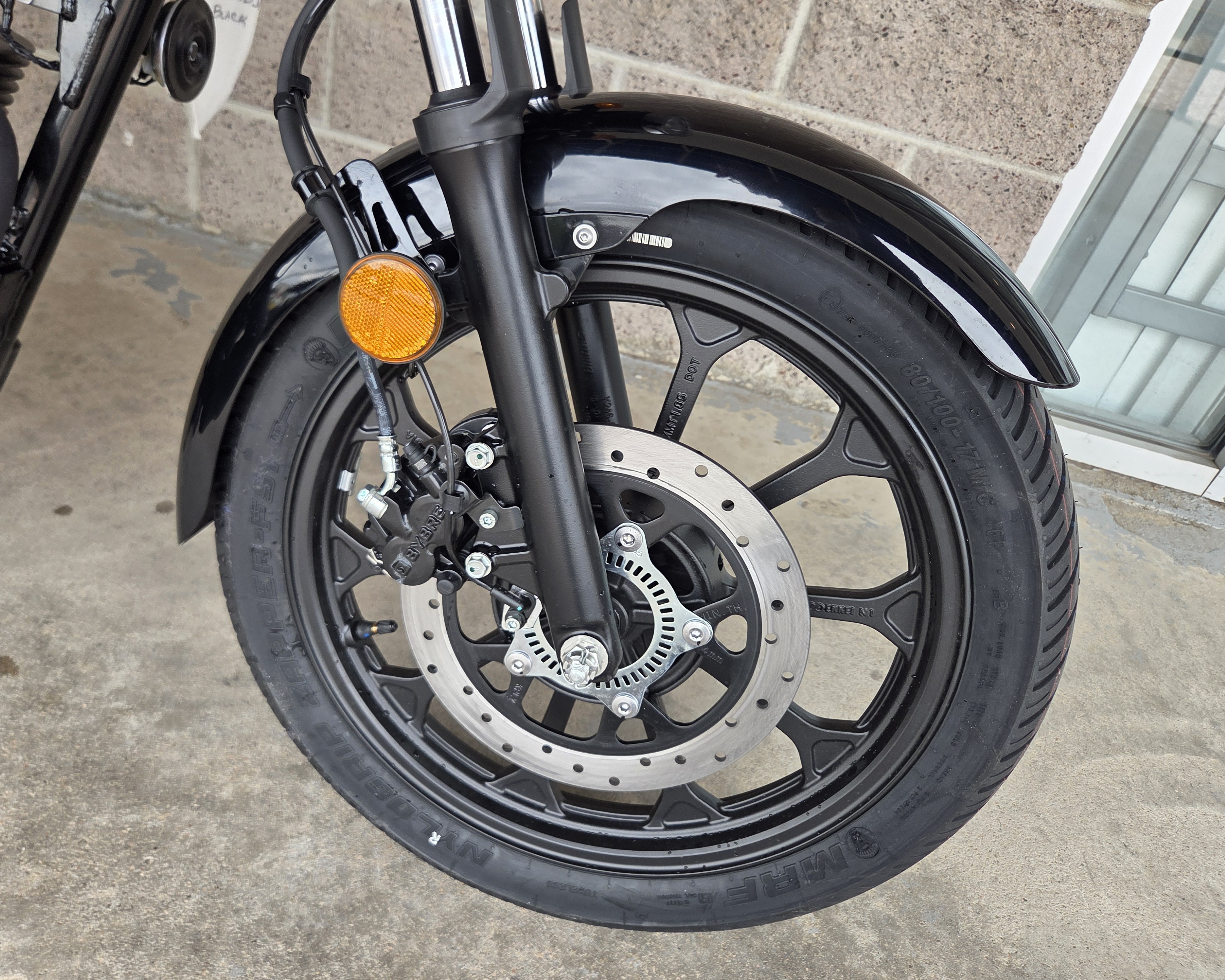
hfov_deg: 66.0
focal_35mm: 26
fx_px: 943
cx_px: 570
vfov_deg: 54.9
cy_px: 481
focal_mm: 5.4
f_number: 1.8
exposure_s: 1/180
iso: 80
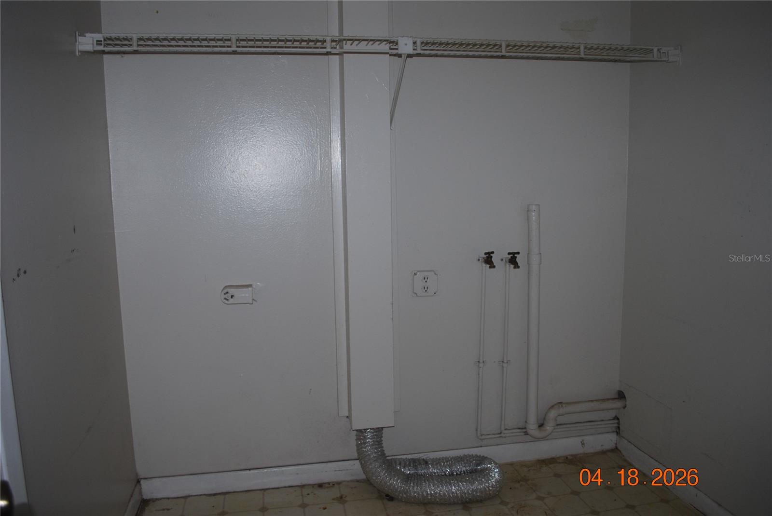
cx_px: 386
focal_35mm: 27
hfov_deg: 67.3
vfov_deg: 48.0
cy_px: 258
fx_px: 580
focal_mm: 18
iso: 200
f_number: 3.5
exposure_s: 1/60
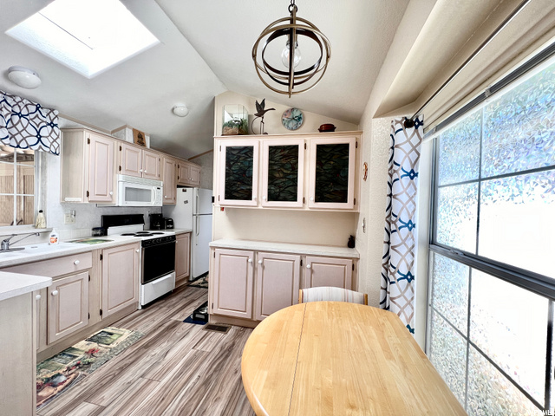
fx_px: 208
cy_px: 208
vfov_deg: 89.9
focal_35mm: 13
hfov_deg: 106.2
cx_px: 278
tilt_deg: -0.4
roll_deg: -1.3
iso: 80
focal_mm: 1.57
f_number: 1.8
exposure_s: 1/120
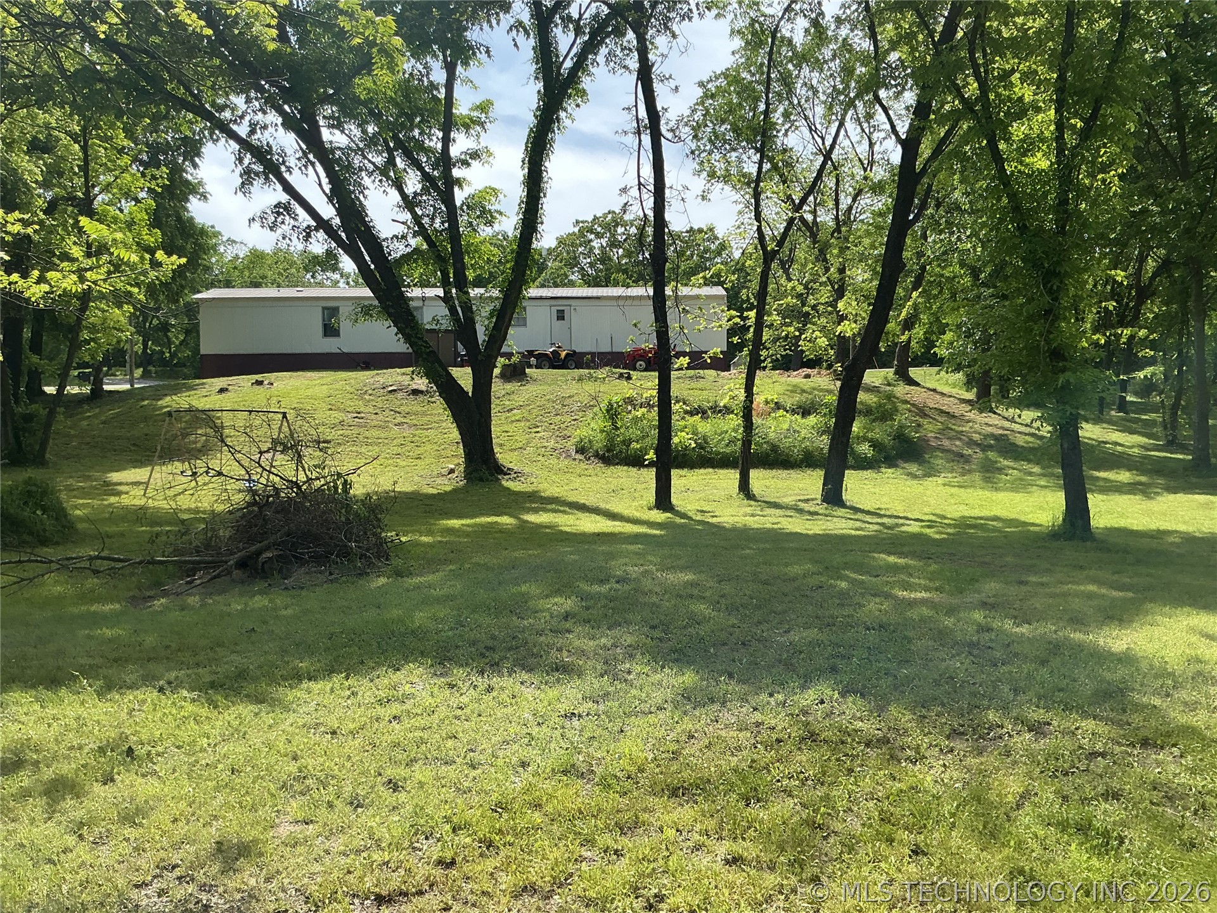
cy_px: 456
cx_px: 608
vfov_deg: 48.2
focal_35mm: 29
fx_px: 1020
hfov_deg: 61.7
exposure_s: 1/997
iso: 25
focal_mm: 3
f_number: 1.8
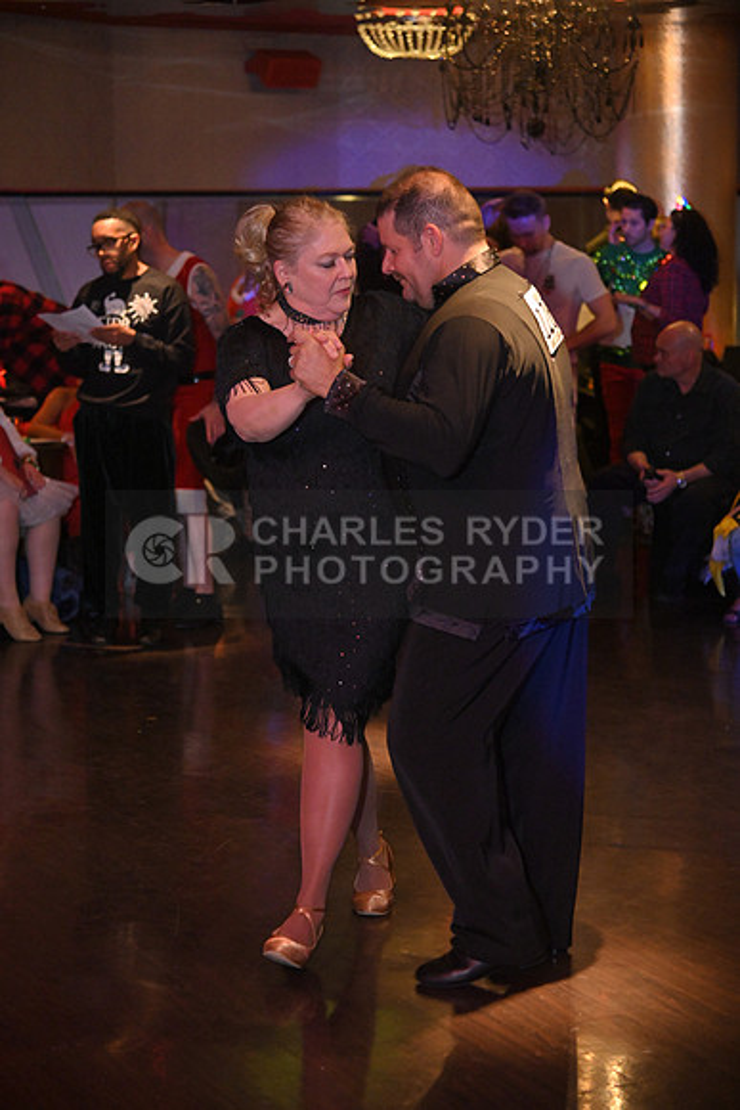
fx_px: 2311
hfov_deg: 18.2
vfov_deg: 27.0
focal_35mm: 75
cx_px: 370
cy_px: 555
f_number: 4
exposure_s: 1/100
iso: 4000
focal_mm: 75
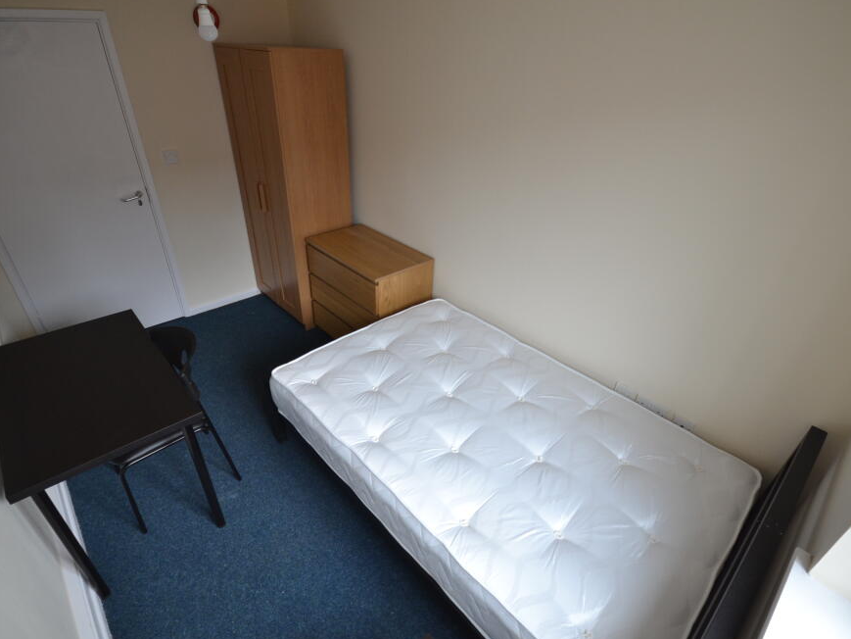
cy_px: 329
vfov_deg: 74.7
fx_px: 418
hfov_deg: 91.0
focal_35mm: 17
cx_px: 420
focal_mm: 10
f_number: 4
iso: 450
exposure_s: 1/60
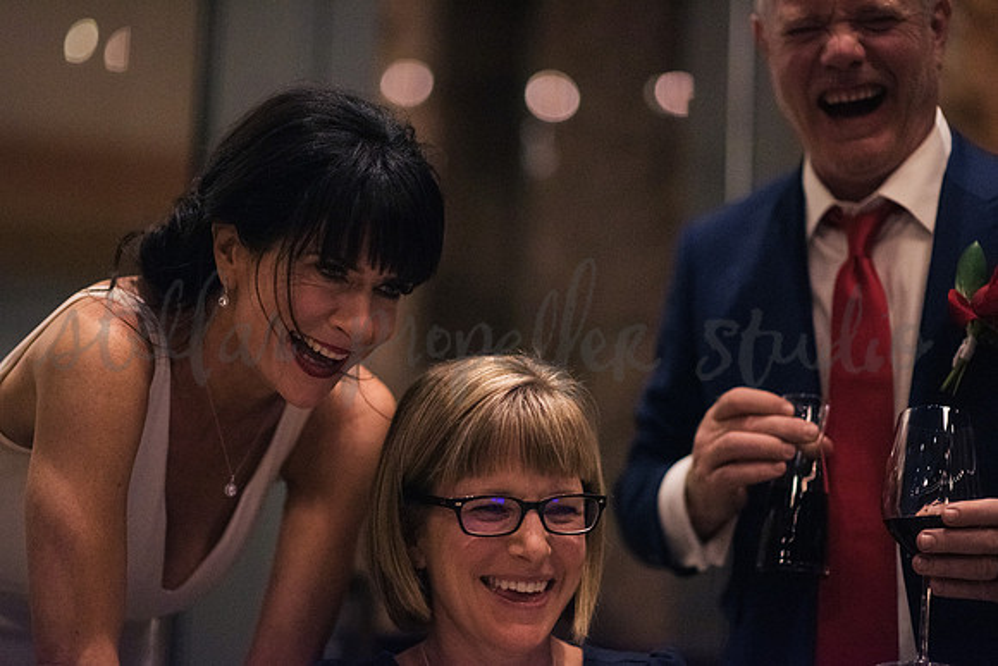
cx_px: 499
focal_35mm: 87
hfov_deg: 23.3
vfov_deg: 15.7
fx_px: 2418
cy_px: 333
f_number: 1.4
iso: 6400
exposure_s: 1/160
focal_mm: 85
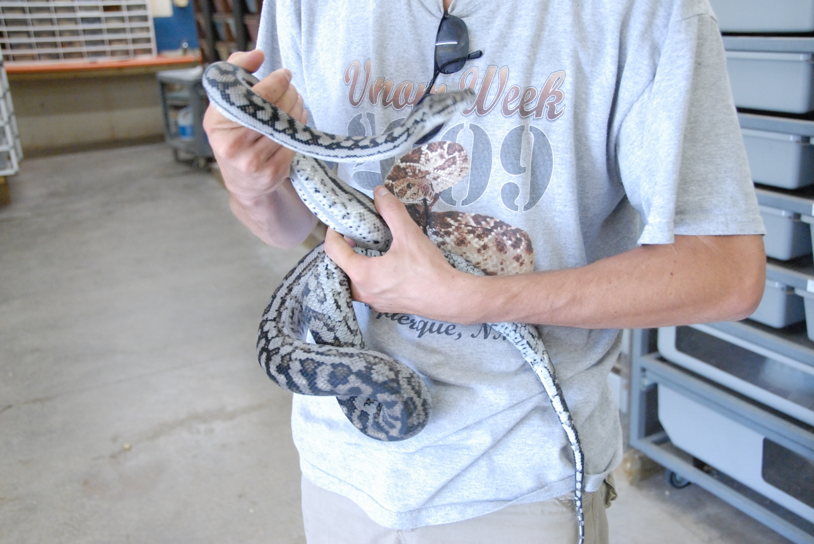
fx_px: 883
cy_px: 272
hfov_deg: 49.5
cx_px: 407
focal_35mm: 39
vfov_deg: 34.3
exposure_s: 1/60
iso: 1600
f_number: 3.8
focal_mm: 26
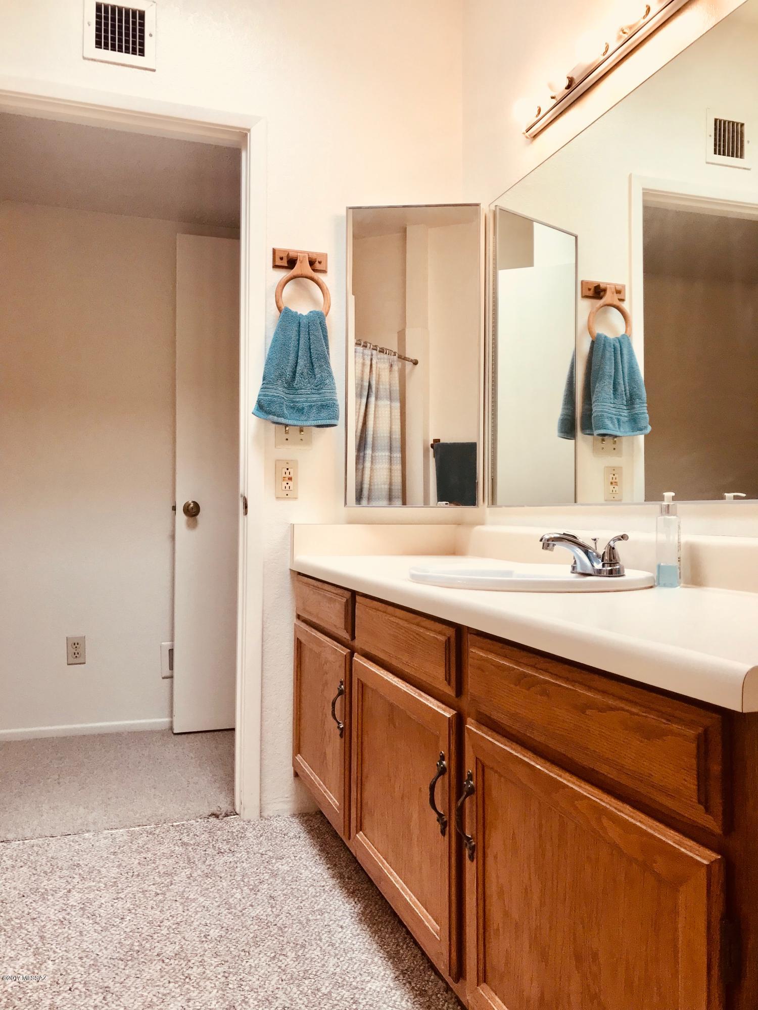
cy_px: 505
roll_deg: -1.5
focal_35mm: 28
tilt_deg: +1.1
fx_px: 818
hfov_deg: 49.7
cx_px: 379
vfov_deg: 63.4
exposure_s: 1/120
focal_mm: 3.99
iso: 40
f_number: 1.8
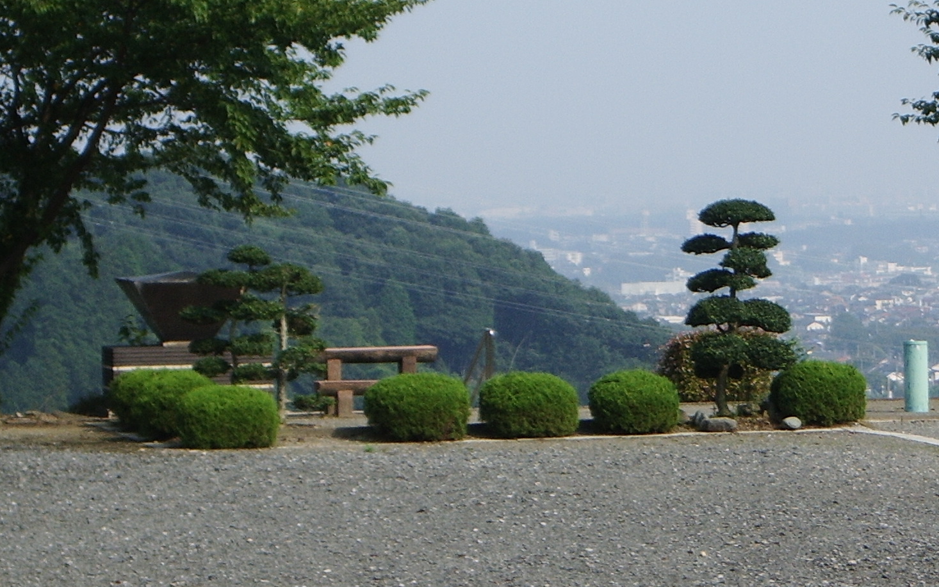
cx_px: 604
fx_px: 5068
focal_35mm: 198
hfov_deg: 10.6
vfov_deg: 6.6
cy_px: 216
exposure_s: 1/250
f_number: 4.8
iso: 50
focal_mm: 17.4
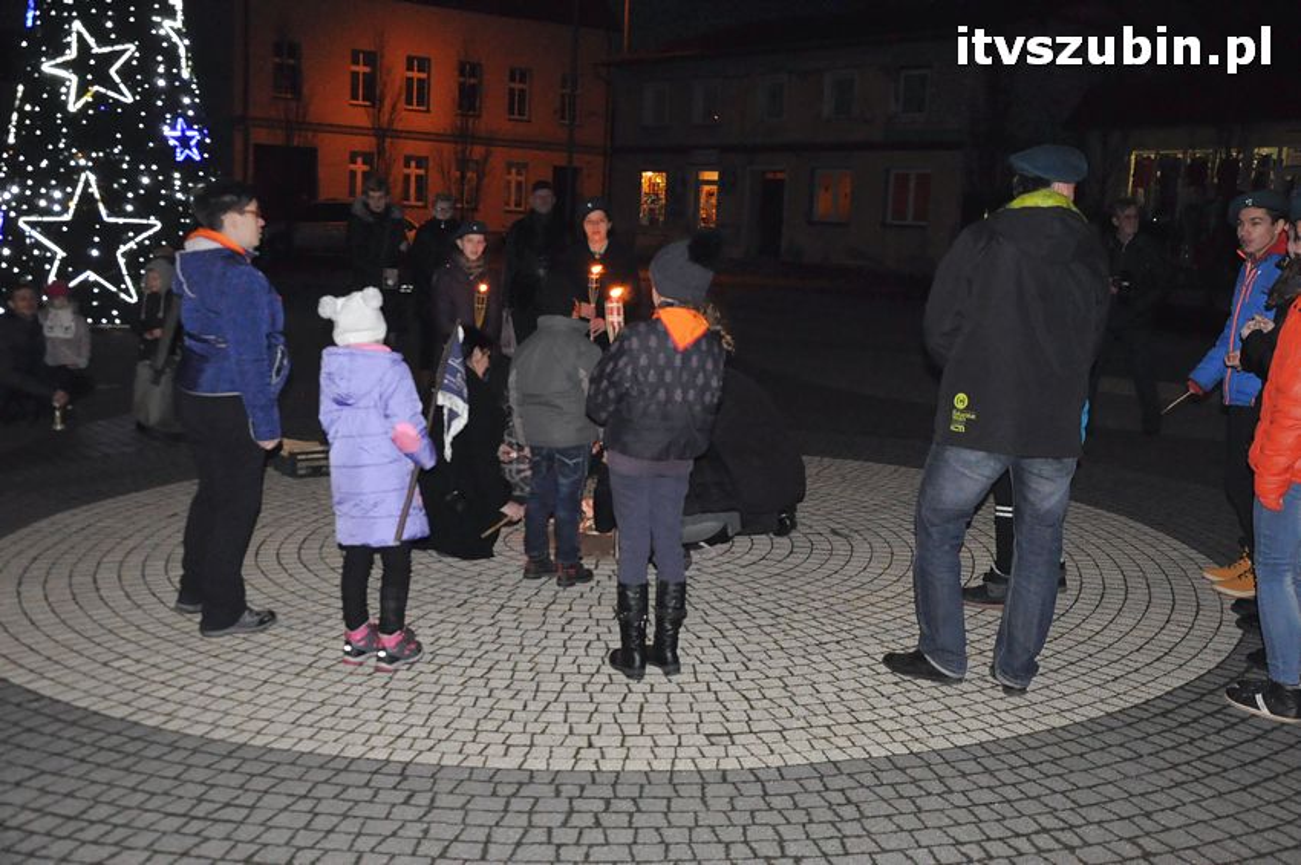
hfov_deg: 51.3
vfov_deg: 35.4
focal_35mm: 38
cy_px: 432
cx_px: 650
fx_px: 1354
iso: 3200
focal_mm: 25
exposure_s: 1/60
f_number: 5.6
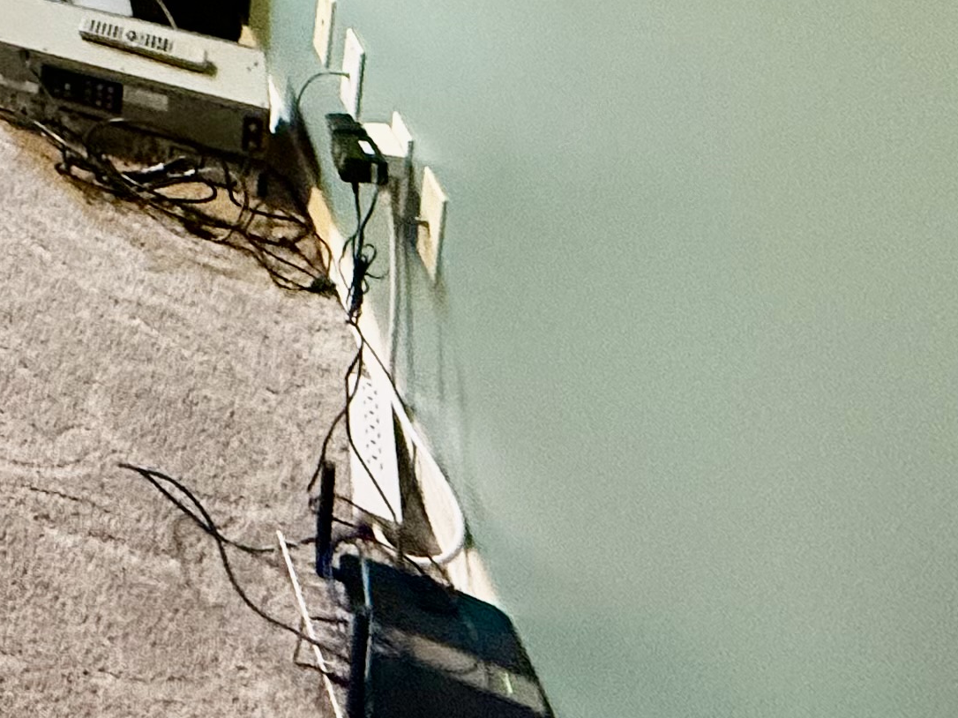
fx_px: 1439
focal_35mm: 52
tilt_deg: -7.0
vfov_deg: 20.5
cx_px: -652
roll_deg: -0.8
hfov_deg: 23.8
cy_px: -545
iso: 400
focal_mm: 2.22
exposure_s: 1/60
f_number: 2.2
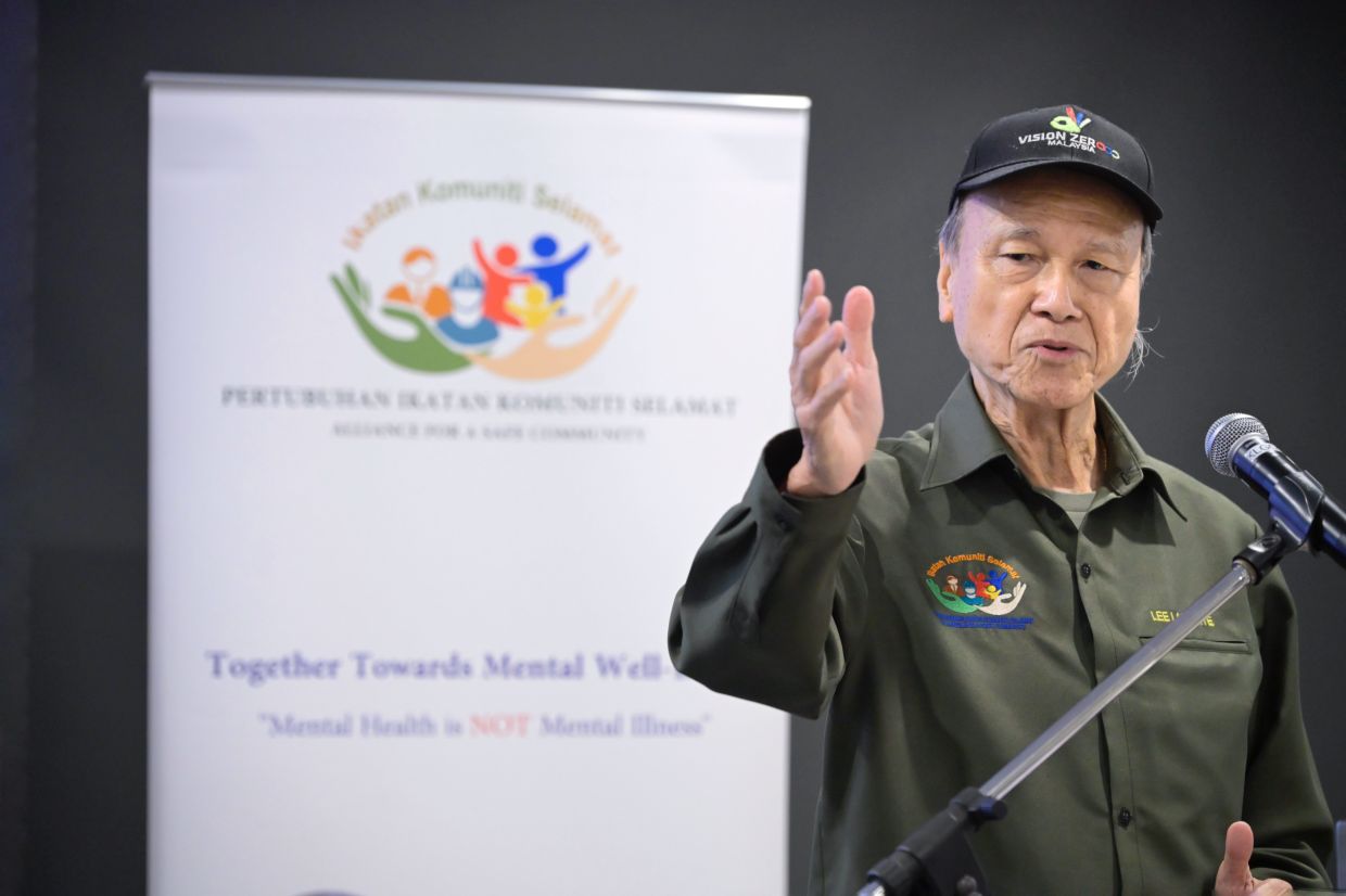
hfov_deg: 17.1
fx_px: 4485
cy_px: 448
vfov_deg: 11.4
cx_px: 673
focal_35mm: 120
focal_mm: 120
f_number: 4
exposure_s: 1/200
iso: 5600
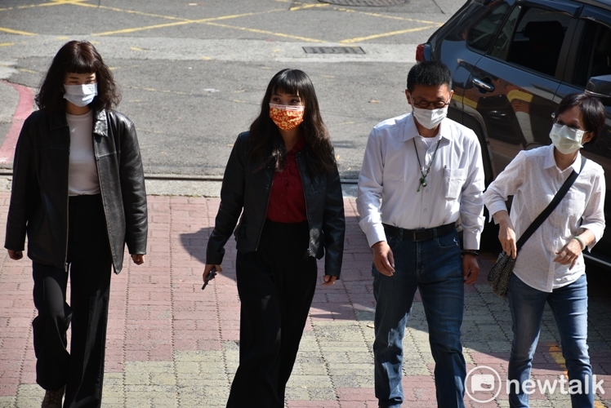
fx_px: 2420
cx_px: 306
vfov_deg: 9.6
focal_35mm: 142
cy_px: 204
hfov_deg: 14.4
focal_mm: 95
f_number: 5.6
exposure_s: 1/500
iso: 200
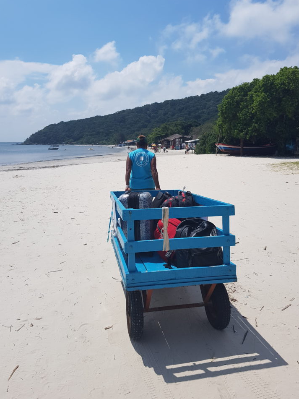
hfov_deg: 49.7
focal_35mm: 28
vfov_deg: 63.4
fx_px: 323
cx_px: 148
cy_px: 192
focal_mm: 4.2
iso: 40
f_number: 1.7
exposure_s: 1/5376
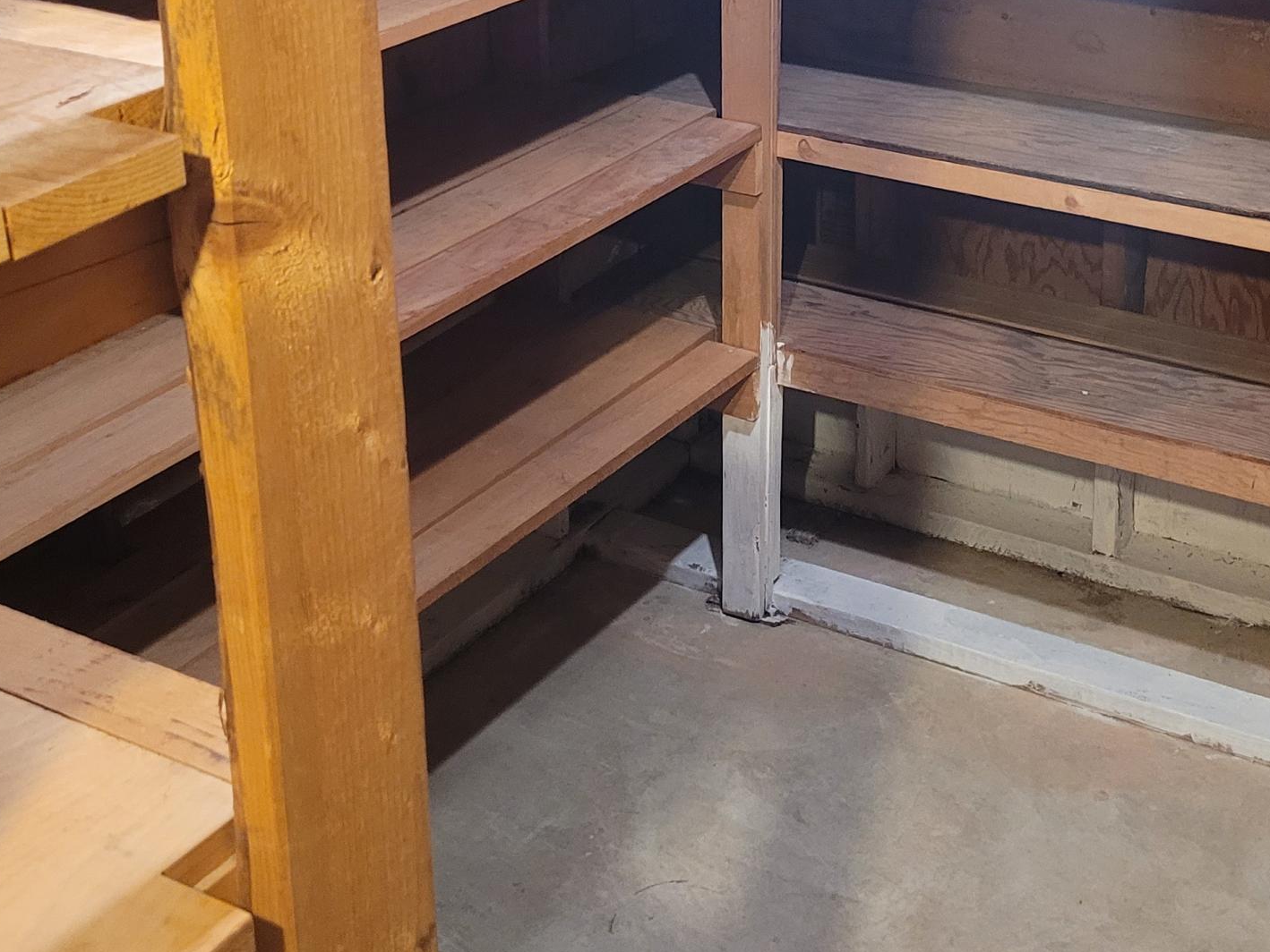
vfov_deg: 25.6
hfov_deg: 34.6
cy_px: 73
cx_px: 843
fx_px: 2018
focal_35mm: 55
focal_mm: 5.4
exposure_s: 1/29
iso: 640
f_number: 1.8
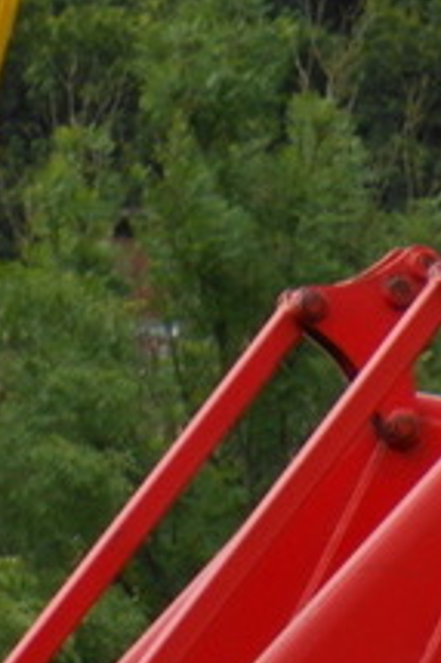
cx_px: -666
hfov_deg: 1.8
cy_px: 916
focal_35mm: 758
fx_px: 13950
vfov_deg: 2.7
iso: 80
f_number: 5.6
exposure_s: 1/320
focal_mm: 35
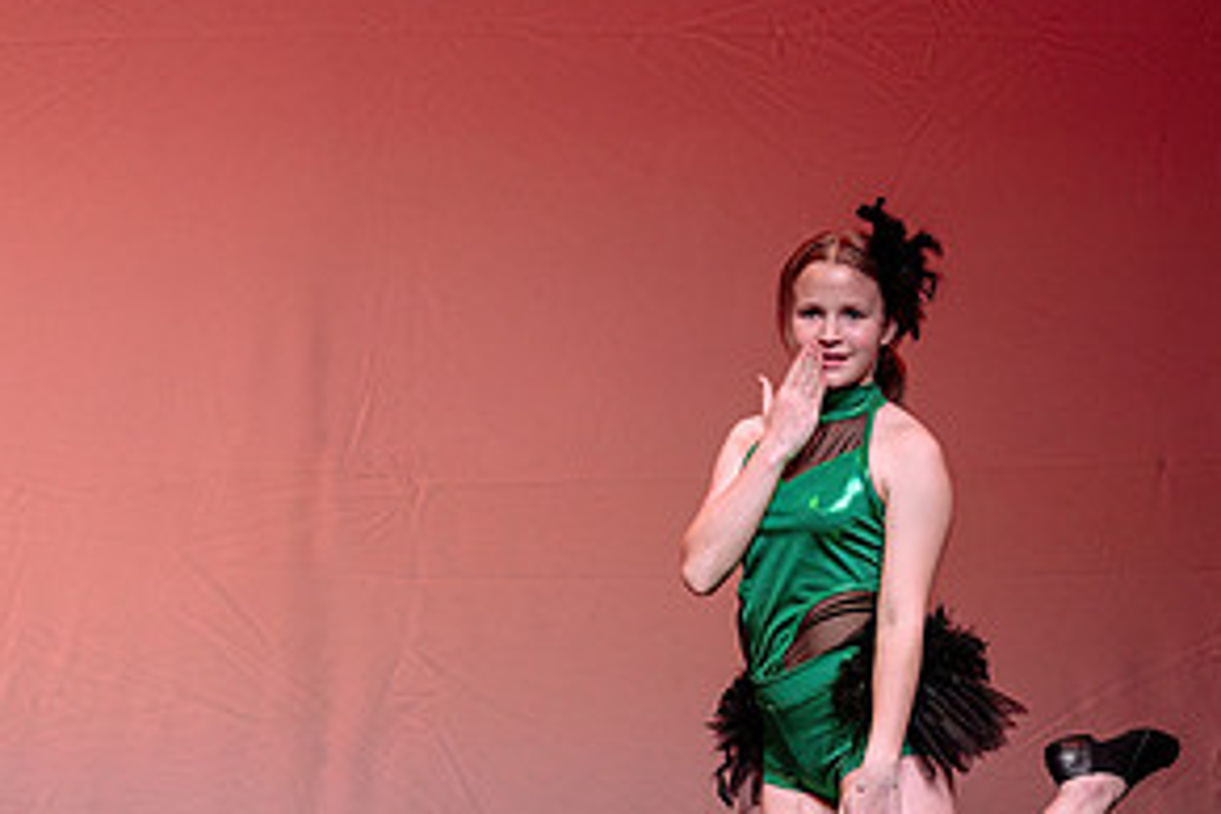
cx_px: -2
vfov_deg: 3.7
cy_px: 778
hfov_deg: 5.5
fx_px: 12616
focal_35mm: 372
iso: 1250
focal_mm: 155
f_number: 2.8
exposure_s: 1/500
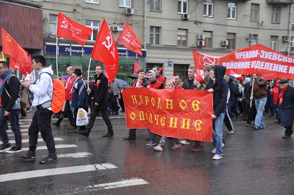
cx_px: 147
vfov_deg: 28.0
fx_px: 391
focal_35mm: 48
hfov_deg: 41.2
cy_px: 98
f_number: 7.1
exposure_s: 1/50
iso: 200
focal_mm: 32
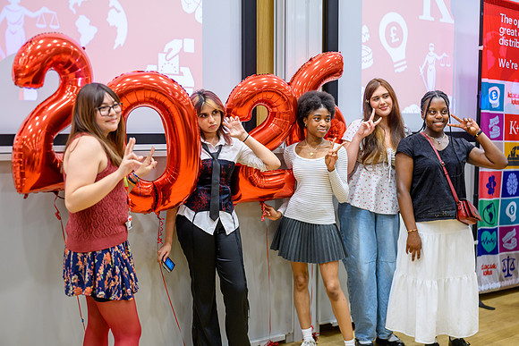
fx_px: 620
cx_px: 260
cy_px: 173
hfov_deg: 45.4
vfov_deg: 31.2
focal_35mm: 43
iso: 1800
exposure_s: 1/250
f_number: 2.2
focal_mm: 42
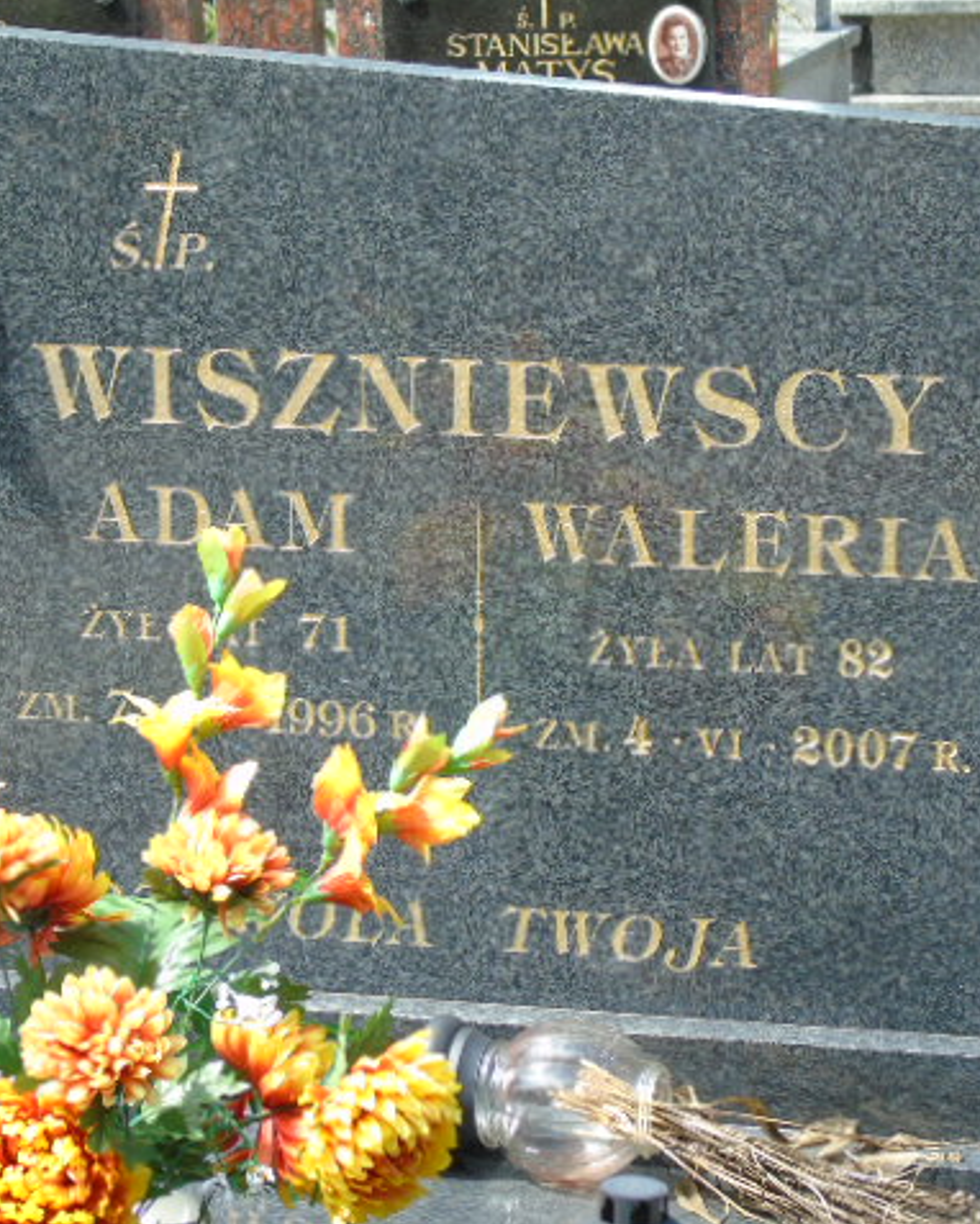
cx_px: 387
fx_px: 4457
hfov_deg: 12.5
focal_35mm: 123
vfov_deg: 15.6
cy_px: 613
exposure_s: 1/125
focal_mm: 17
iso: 80
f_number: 4.3
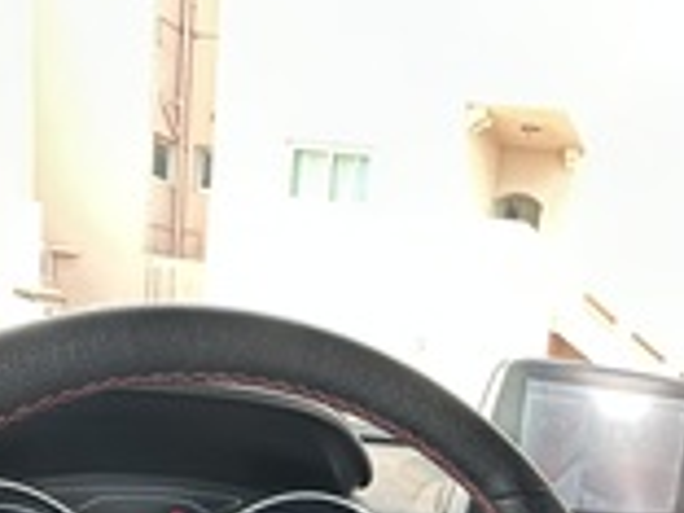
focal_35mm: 41
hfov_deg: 45.4
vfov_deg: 30.3
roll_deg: -8.7
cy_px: 603
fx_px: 810
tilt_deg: -18.0
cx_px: 428
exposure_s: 1/99
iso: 160
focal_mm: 2.22
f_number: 2.2
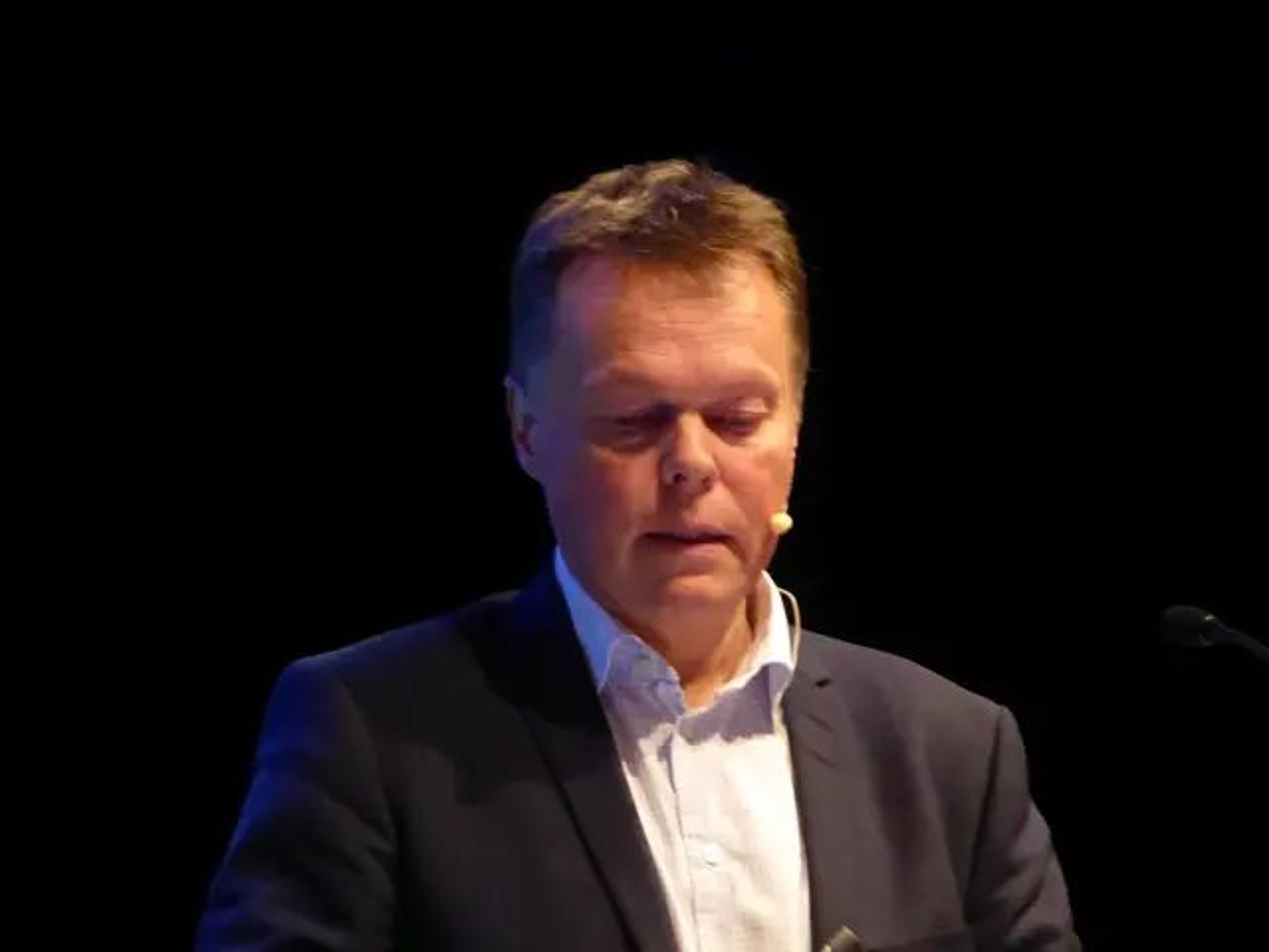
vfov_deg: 5.1
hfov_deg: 6.7
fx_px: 10778
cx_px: 634
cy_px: 476
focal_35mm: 294
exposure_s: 1/8
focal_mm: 47.5
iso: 800
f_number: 5.6
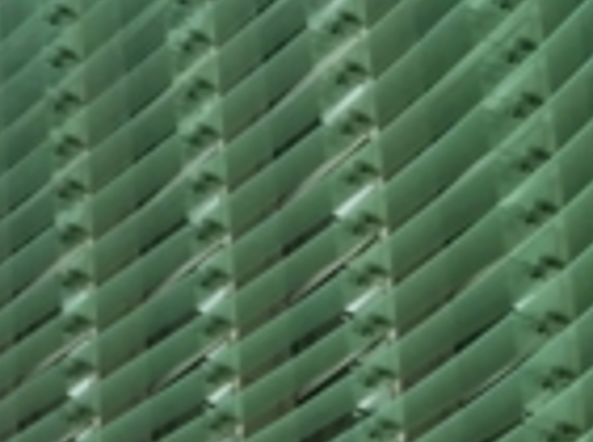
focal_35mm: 165
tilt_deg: +14.5
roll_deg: +1.6
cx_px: 227
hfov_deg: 12.0
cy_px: 1187
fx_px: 2819
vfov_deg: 8.0
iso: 32
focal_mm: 4.15
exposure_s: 1/2083
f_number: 2.2
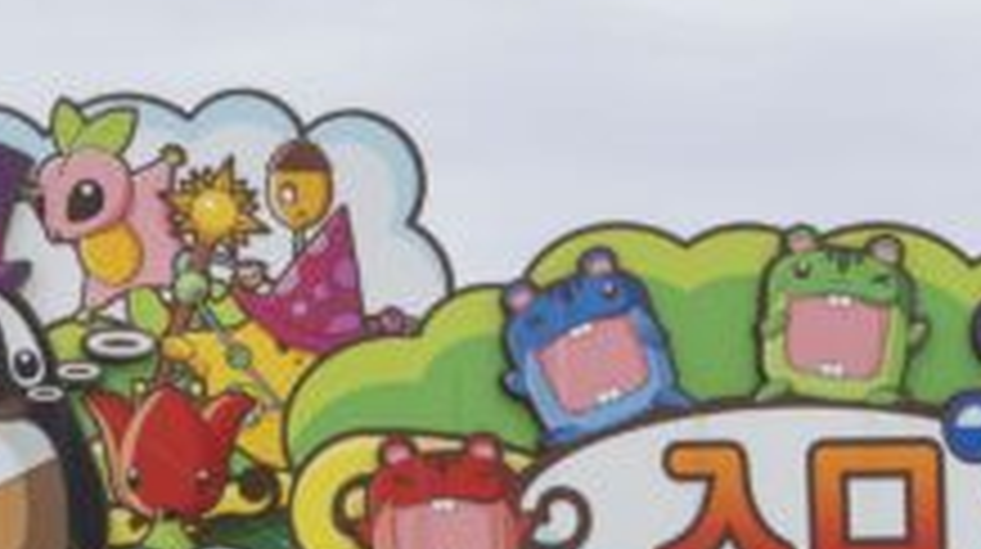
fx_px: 7041
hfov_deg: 7.9
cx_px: -72
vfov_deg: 4.4
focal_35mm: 271
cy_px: 889
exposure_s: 1/125
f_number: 11
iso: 100
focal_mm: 55
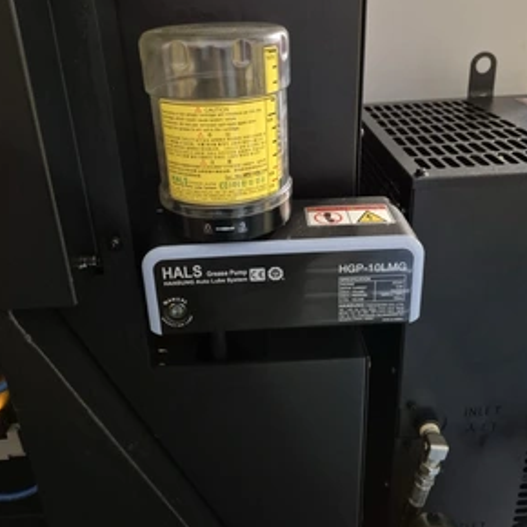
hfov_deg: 57.3
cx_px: 267
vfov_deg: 56.7
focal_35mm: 28
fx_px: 482
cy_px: 200
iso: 1600
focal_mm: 5.4
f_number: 1.8
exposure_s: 1/40
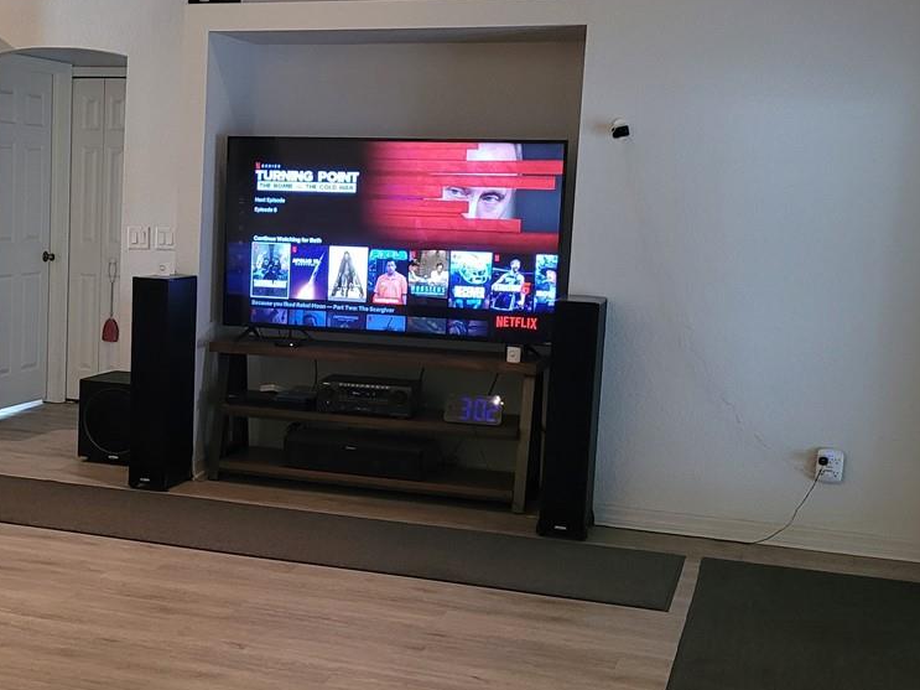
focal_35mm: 56
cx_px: 170
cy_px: 352
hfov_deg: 33.3
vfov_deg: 26.1
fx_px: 1488
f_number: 1.8
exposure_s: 1/40
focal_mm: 5.4
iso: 320
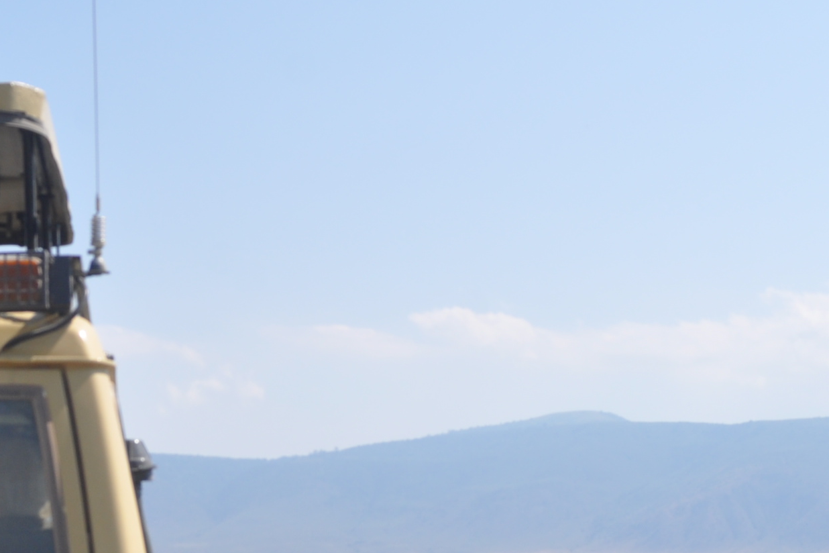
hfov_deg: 24.7
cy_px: 462
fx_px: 1796
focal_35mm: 78
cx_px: -13
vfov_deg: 17.3
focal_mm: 20
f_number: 10
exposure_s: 1/400
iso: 200
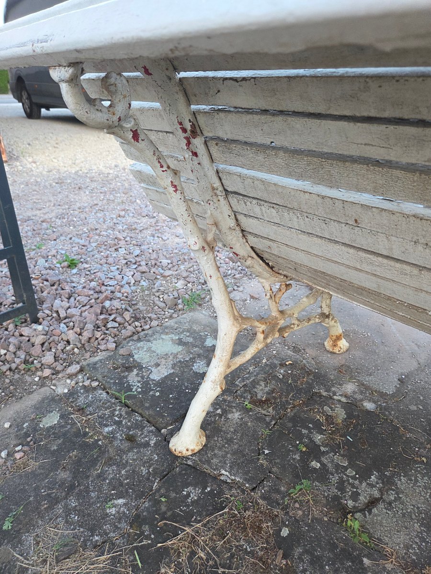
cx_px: 216
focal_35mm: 23
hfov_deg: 58.9
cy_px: 287
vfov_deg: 73.9
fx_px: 382
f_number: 1.8
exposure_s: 1/180
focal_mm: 5.4
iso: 200
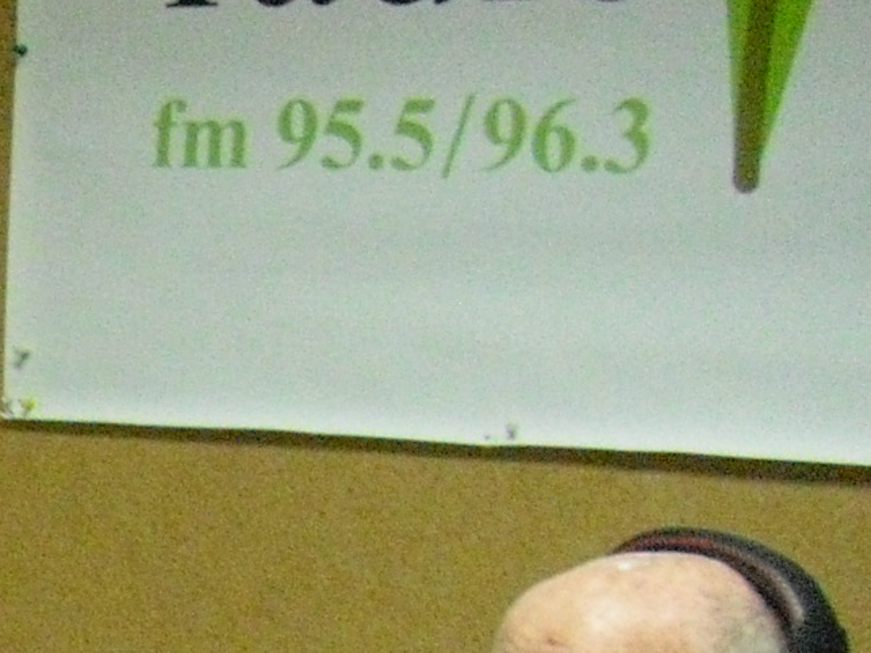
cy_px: 1109
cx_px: -567
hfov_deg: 13.4
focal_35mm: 136
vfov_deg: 10.4
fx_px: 3422
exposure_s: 1/80
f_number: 2.8
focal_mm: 6.2
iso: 800
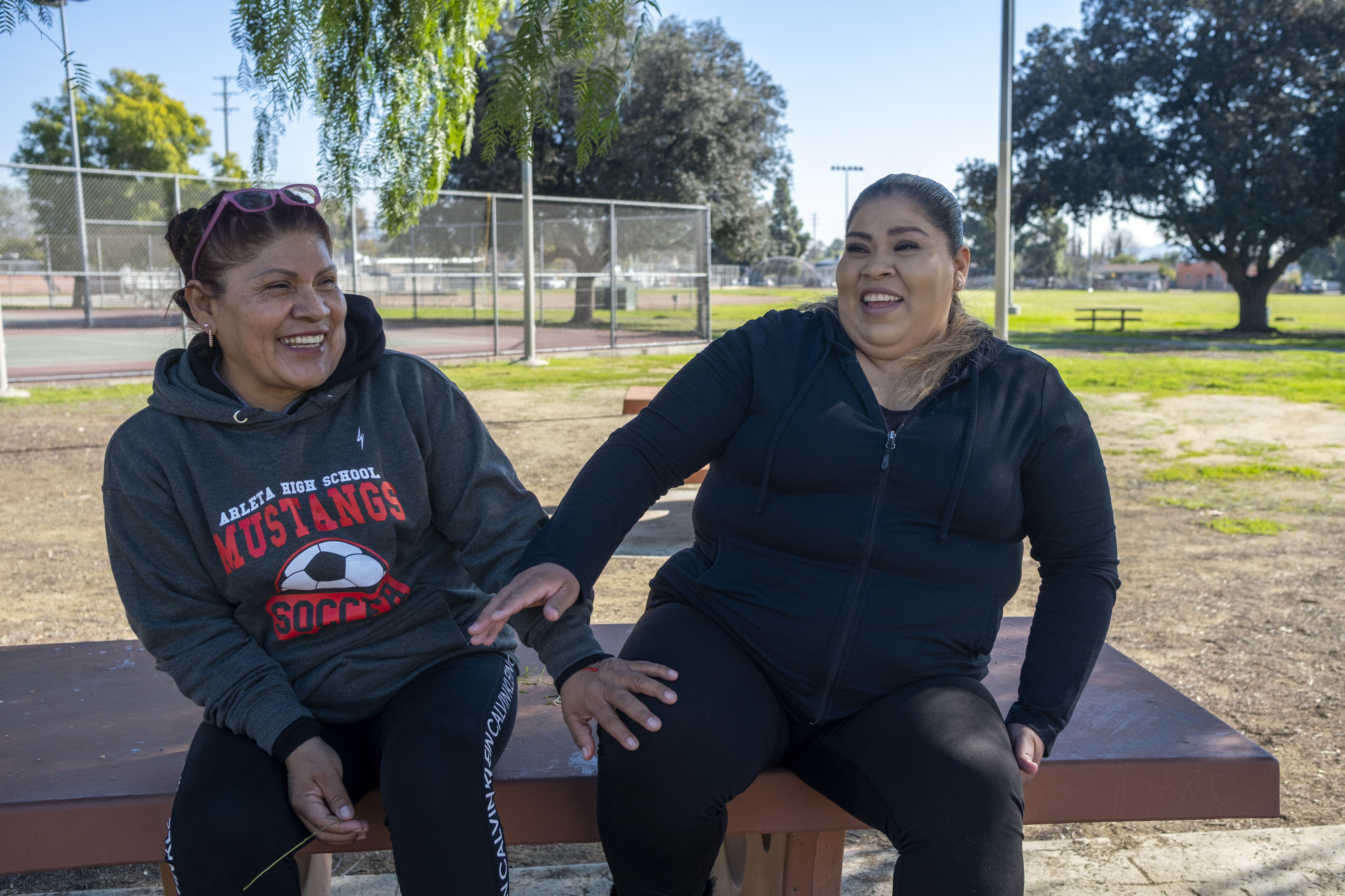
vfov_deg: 37.9
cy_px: 448
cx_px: 672
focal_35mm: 35
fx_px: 1308
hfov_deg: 54.4
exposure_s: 1/550
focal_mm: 23
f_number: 3.6
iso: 160
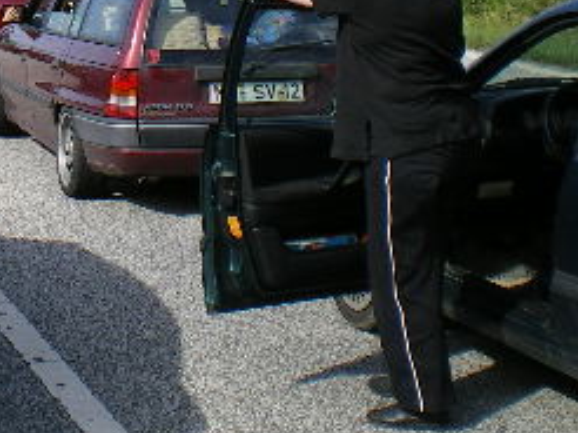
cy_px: -68
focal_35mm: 99
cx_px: 16
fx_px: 1651
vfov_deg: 14.5
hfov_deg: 19.4
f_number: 4.6
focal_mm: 6.3
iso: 64
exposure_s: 1/320
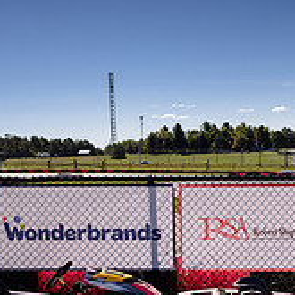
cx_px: 204
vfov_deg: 23.1
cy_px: 227
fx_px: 713
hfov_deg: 23.2
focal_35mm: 74
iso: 64
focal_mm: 24
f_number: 3.5
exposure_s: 1/800
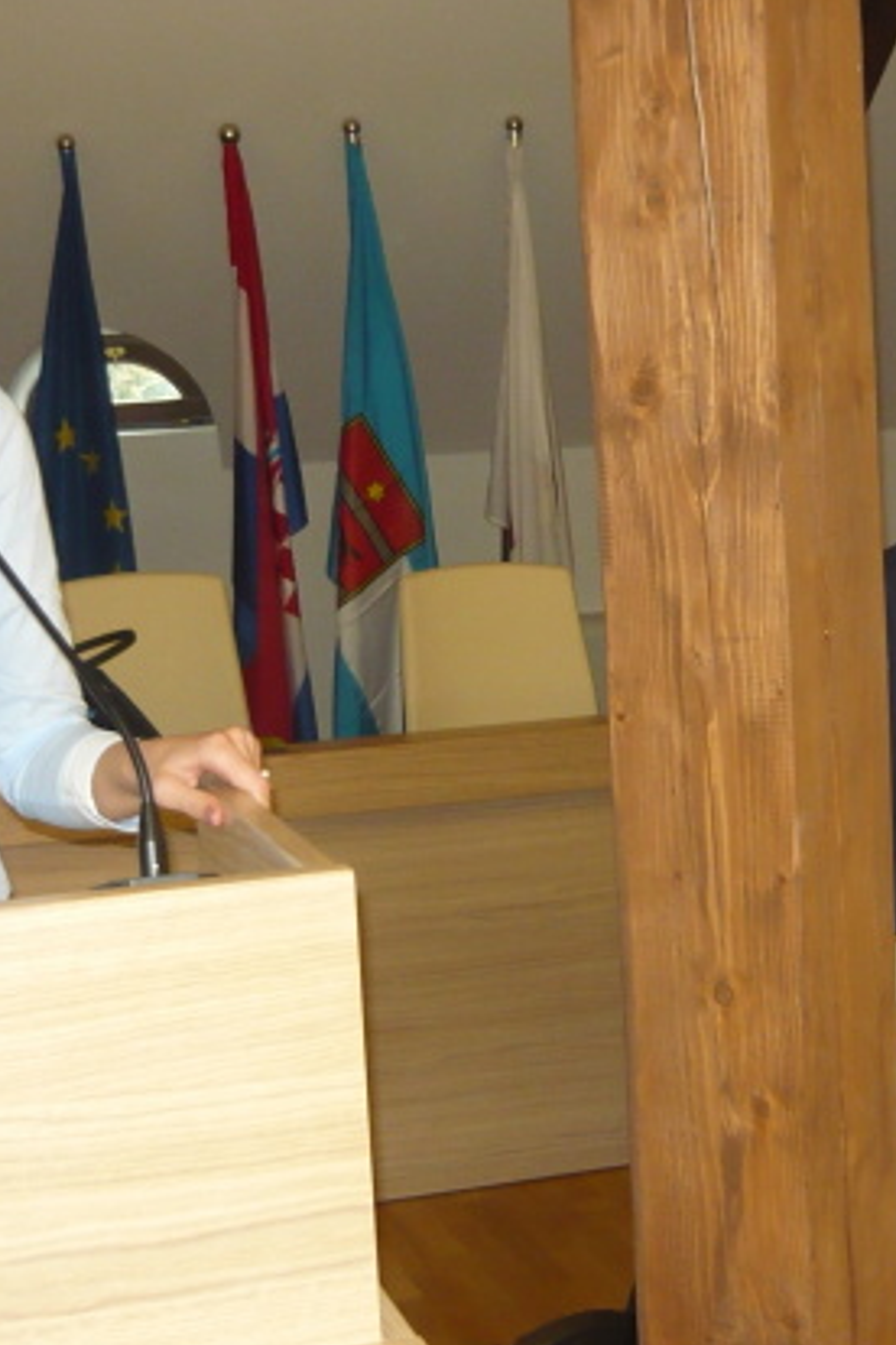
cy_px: 495
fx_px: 2202
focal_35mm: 59
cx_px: 521
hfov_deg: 23.0
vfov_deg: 33.7
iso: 250
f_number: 2.8
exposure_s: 1/30
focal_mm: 5.5
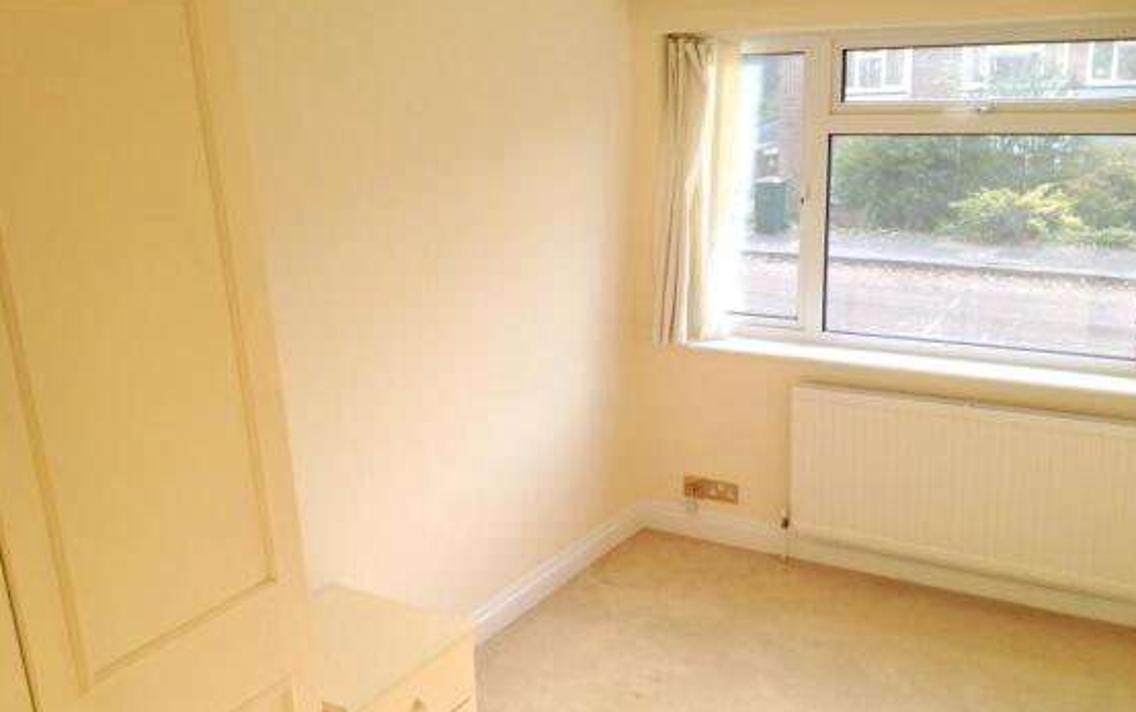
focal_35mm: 39
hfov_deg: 50.3
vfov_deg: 32.8
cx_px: 594
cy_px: 411
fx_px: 1208
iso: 50
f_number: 2.4
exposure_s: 1/153
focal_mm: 4.28
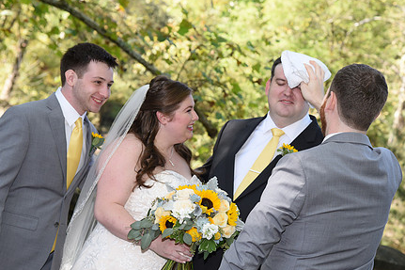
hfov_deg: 19.4
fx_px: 1181
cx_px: 242
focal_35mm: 105
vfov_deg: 13.0
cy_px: 169
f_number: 5.6
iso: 640
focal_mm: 78
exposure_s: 1/200
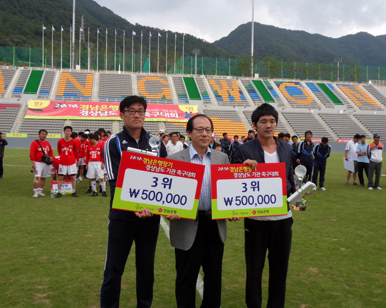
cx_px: 195
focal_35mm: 38
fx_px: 434
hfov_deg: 47.9
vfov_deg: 39.1
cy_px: 152
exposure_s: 1/250
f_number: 3.9
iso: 80
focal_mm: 6.3
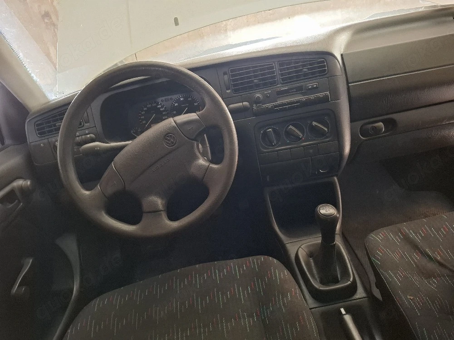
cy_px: 170
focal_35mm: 23
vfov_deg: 58.9
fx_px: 302
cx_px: 227
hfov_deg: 73.9
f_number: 1.8
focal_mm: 5.54
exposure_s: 1/17
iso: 1250
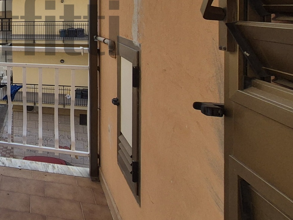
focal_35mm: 34
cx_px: -72
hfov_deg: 37.7
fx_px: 288
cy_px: 20
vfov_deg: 38.8
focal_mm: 2.2
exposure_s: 1/982
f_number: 2.2
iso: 50
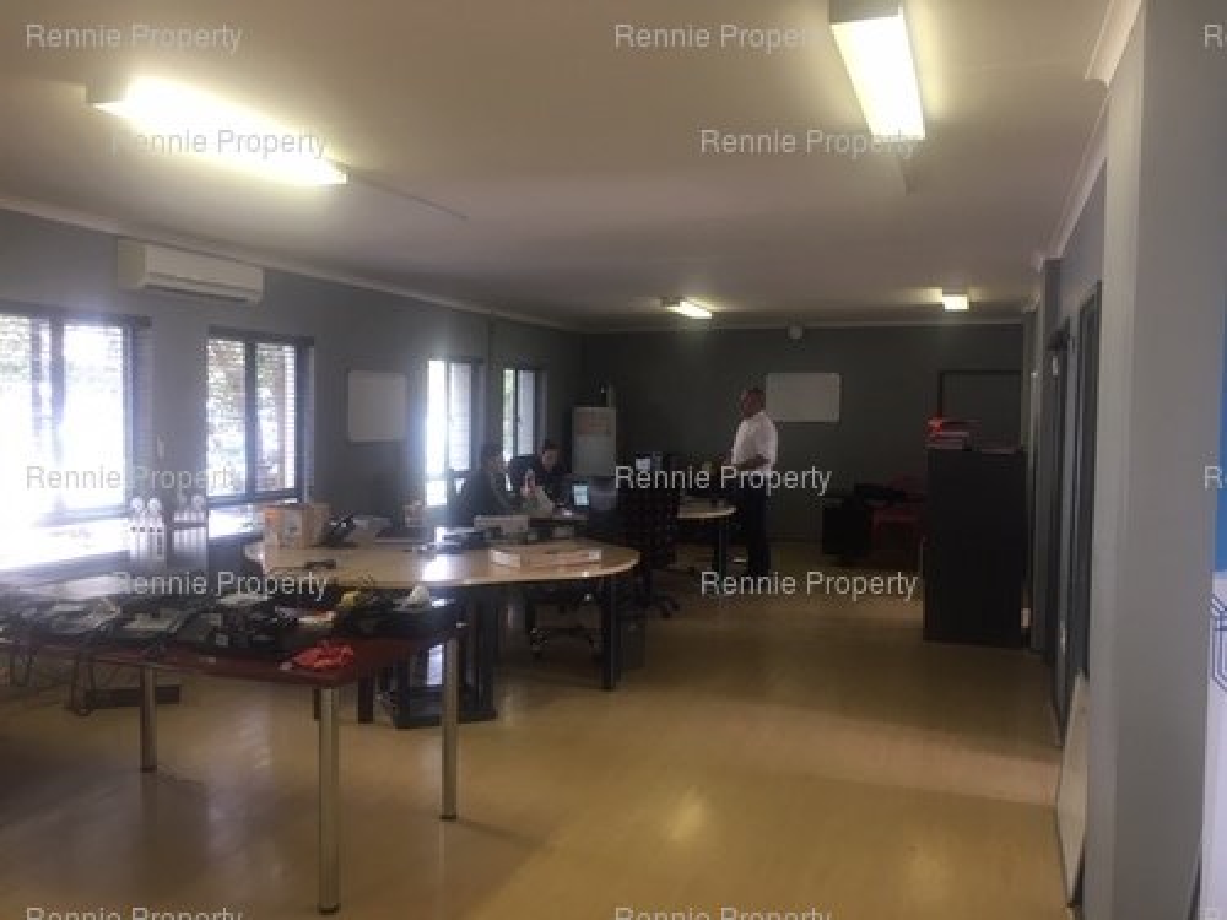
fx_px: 1028
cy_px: 460
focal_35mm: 29
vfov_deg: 48.2
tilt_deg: -3.6
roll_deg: -0.8
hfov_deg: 61.7
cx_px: 614
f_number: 2.2
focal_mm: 4.15
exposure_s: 1/33
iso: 80
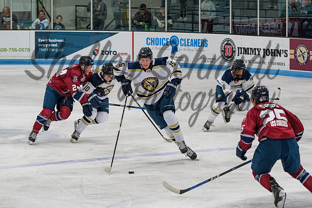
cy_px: 116
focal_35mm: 175
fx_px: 1520
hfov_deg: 11.7
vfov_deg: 7.8
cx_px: 159
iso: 2500
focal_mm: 105
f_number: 3.5
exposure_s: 1/800
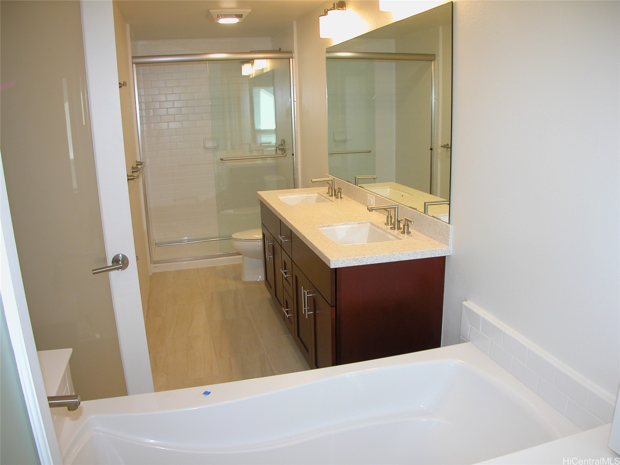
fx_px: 627
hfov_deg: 52.6
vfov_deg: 40.7
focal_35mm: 35
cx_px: 310
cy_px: 232
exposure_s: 1/30
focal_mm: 8.9
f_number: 2.8
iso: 100
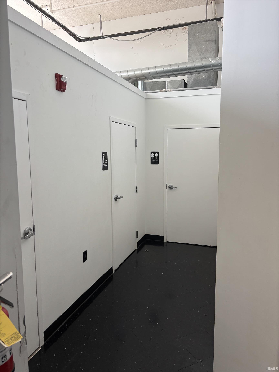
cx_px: 140
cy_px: 186
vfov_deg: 67.3
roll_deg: -0.9
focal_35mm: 26
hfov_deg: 53.1
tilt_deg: -7.6
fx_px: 279
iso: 40
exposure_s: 1/249
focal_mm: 5.96
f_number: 1.6
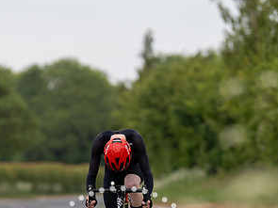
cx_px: 116
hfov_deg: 4.5
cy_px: 194
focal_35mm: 440
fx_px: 3532
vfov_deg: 3.4
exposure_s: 1/1250
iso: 160
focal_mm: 200
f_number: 3.2
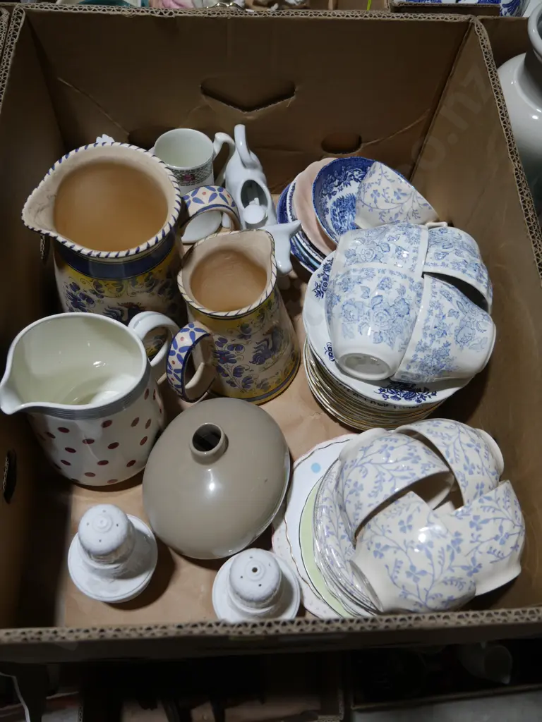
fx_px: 626
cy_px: 361
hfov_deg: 46.8
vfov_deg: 60.0
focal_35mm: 30
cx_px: 271
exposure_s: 1/125
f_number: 3.6
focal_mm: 15
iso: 200
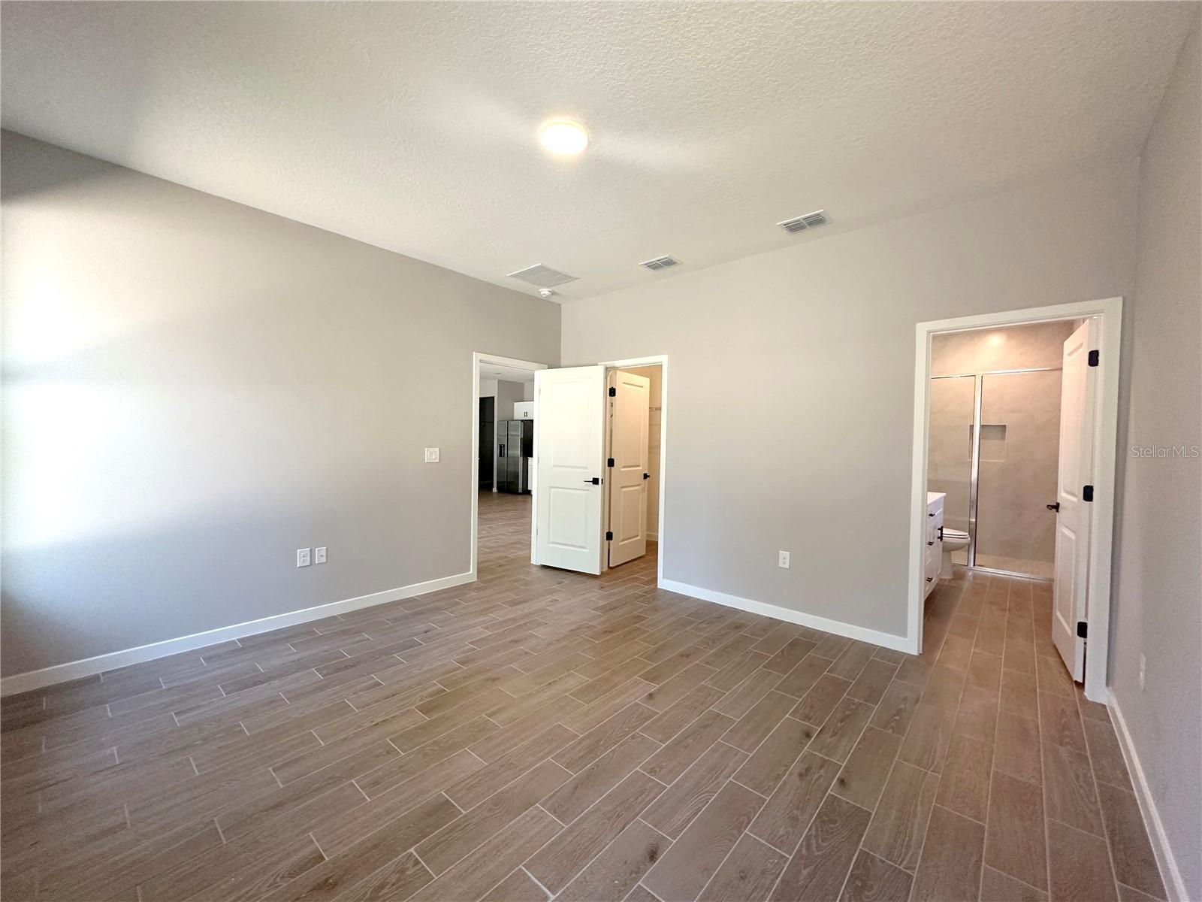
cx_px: 601
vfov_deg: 85.7
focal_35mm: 14
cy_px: 451
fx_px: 486
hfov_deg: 102.1
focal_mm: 2.22
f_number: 2.2
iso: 320
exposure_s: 1/120
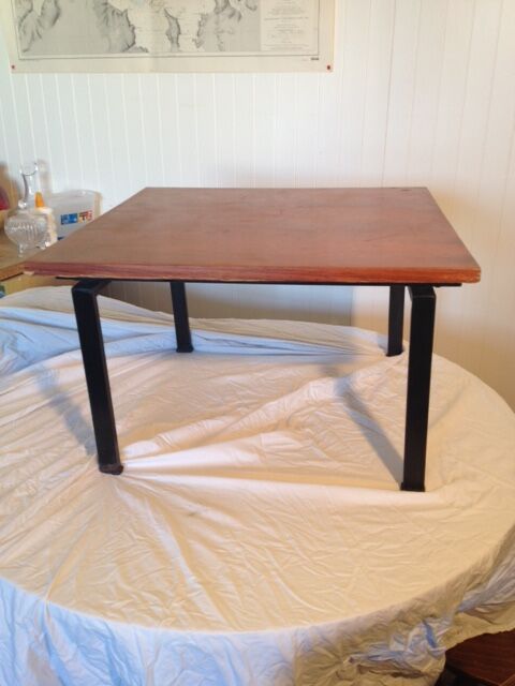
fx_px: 694
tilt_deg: -23.9
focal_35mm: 35
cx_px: 258
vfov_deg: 52.6
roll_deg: +1.3
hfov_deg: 40.7
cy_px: 343
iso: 50
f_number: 2.4
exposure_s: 1/30
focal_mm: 4.28
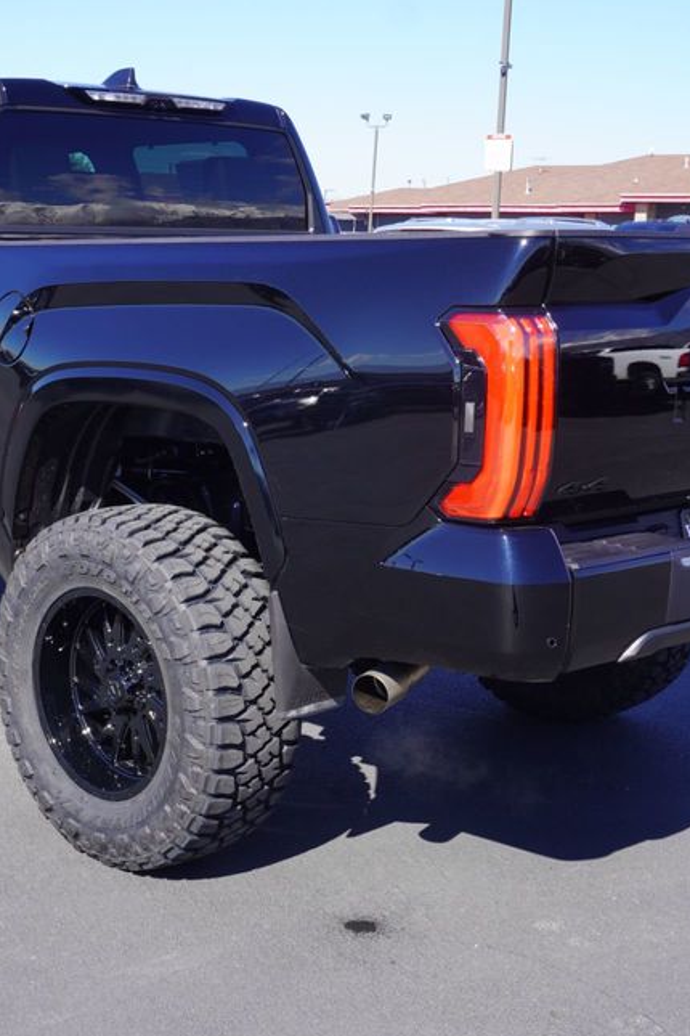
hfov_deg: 24.5
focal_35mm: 55
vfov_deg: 36.4
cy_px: 504
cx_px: 193
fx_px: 1575
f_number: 8
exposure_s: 1/125
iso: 100
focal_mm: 23
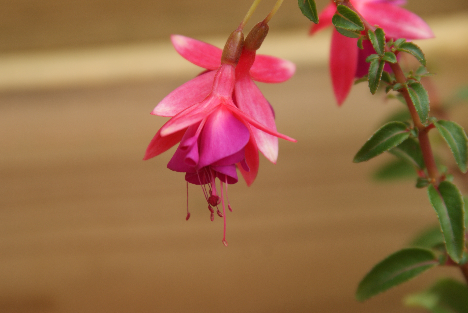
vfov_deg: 4.6
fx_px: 3905
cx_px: 234
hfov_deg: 6.9
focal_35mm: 300
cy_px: 156
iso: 200
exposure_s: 1/320
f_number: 5.6
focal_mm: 200
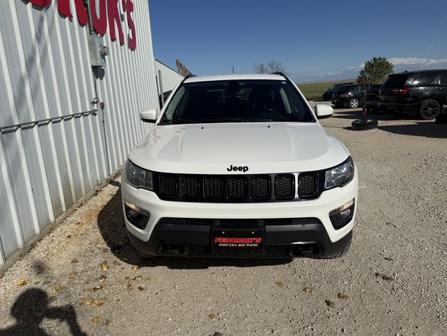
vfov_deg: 54.9
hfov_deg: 69.4
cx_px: 216
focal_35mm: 25
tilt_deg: -13.3
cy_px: 169
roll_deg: +3.9
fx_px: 323
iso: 80
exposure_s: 1/14286
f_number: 1.78
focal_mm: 6.76
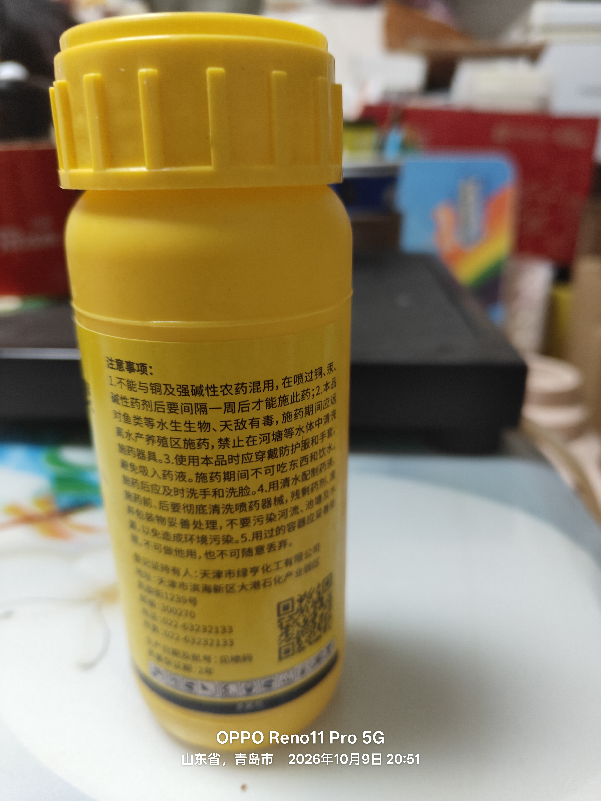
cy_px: 400
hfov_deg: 56.8
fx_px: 556
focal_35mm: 24
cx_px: 300
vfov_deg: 71.6
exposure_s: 1/50
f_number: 1.8
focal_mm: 5.59
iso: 320
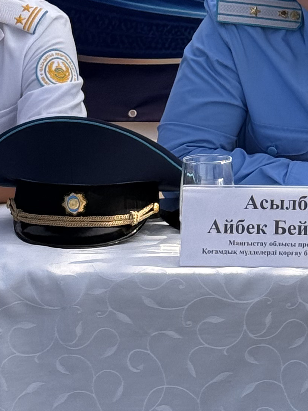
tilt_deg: -2.7
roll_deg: -0.9
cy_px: -109
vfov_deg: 11.1
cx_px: 333
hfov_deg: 8.4
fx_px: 2077
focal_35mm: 175
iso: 64
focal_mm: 6.76
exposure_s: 1/4329
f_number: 1.78
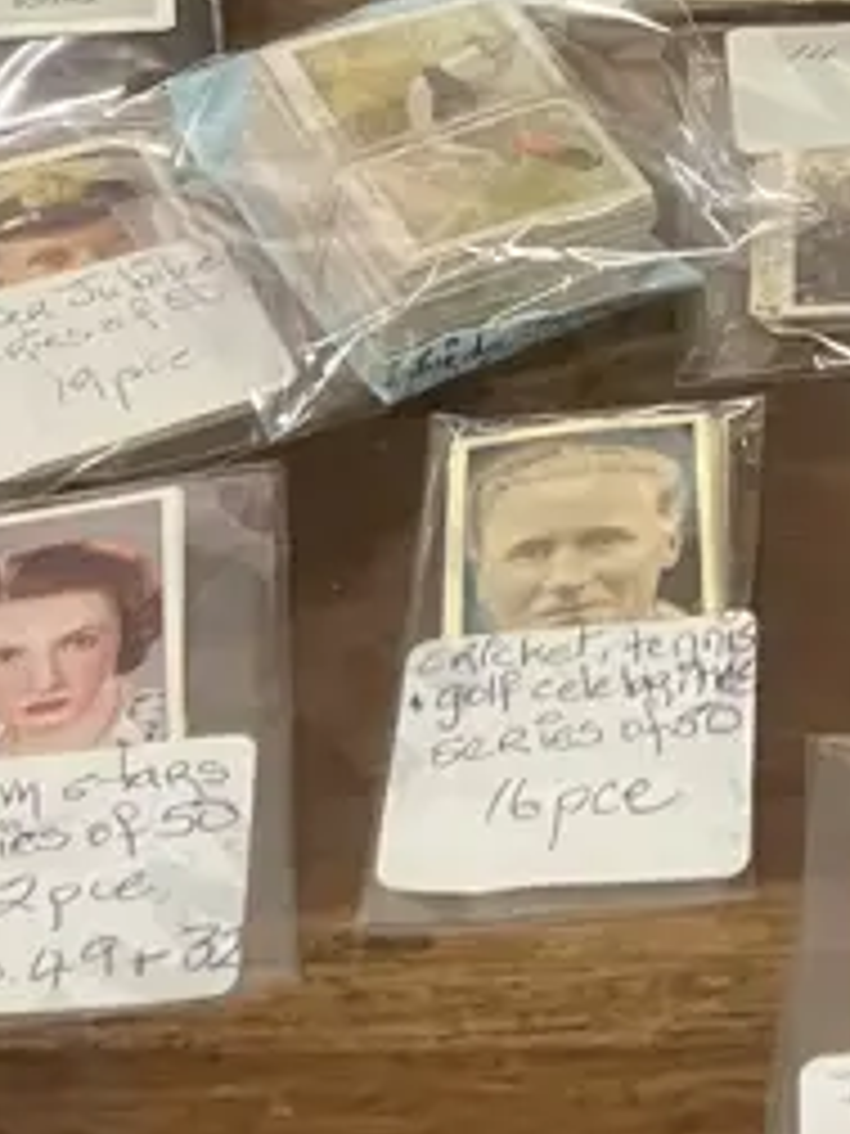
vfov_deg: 16.2
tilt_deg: -27.0
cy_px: -410
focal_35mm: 114
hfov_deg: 12.5
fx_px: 3732
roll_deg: -0.4
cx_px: 1196
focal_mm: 3.99
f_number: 1.8
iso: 160
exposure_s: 1/50
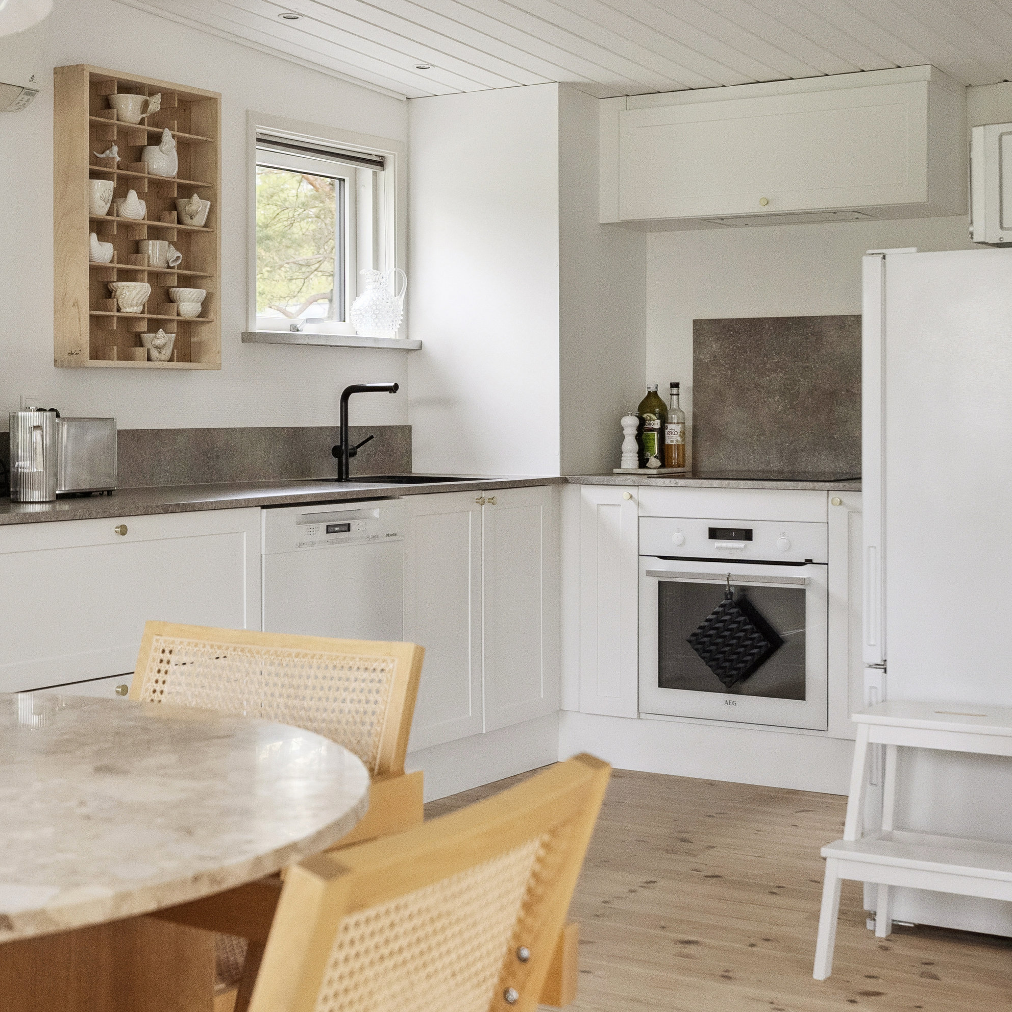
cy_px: 504
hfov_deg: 31.6
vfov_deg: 31.6
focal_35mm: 54
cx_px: 451
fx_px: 1786
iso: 1600
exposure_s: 1/320
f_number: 4
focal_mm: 28
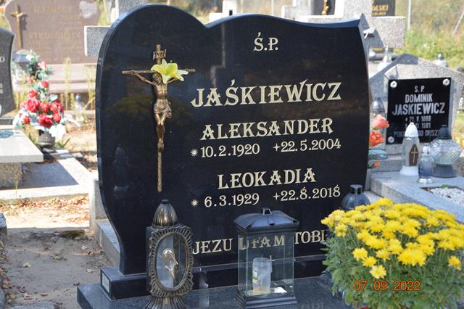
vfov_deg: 17.5
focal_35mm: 78
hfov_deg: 26.0
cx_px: 232
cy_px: 154
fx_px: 1005
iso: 125
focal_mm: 52
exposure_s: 1/125
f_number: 5
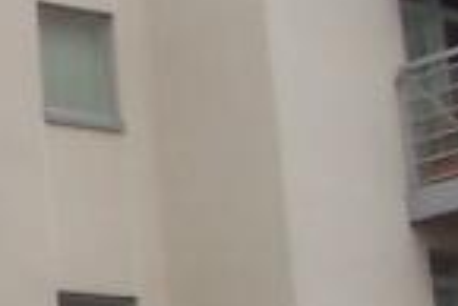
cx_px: -183
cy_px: -76
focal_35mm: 264
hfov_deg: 7.7
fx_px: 3362
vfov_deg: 5.2
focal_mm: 5.6
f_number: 4
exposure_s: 1/500
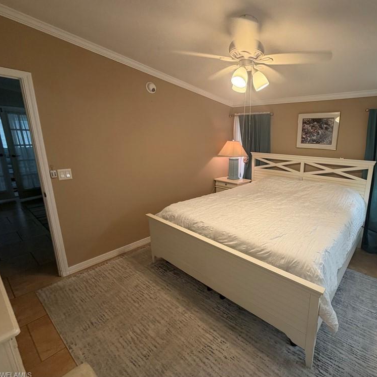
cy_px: 186
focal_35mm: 17
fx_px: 209
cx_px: 254
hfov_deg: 81.0
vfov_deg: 84.0
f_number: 2.2
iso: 160
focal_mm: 2.22
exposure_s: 1/60
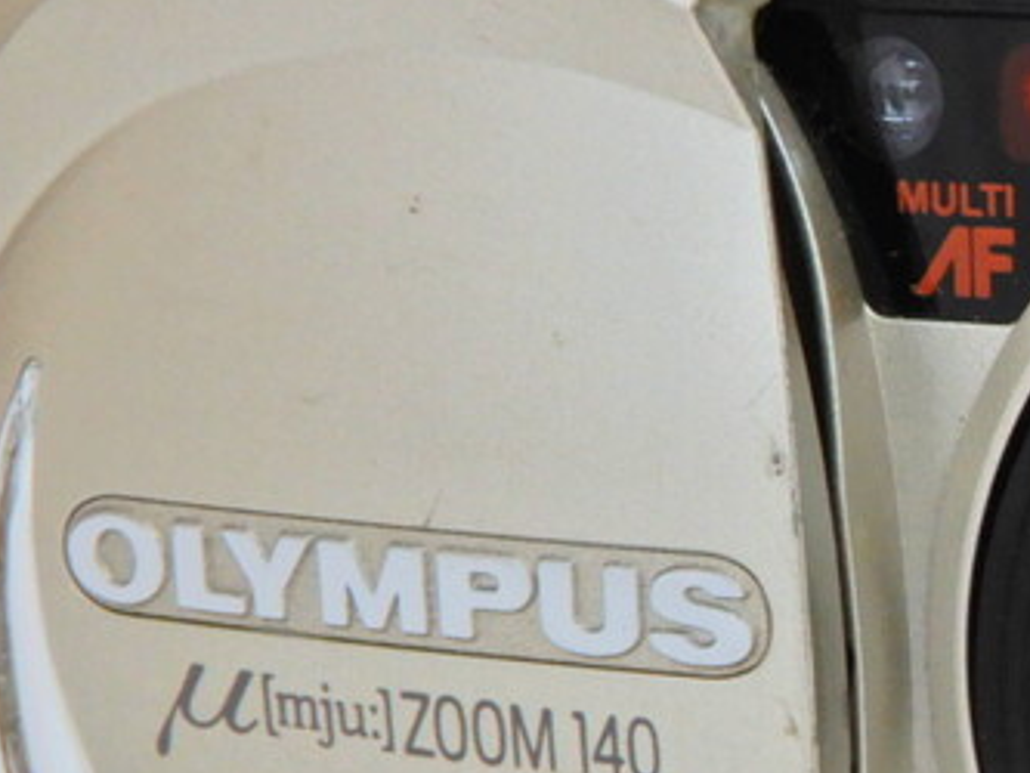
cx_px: 1516
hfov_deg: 11.7
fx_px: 4822
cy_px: 618
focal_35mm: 162
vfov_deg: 9.1
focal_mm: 8
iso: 125
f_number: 4
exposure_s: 1/30
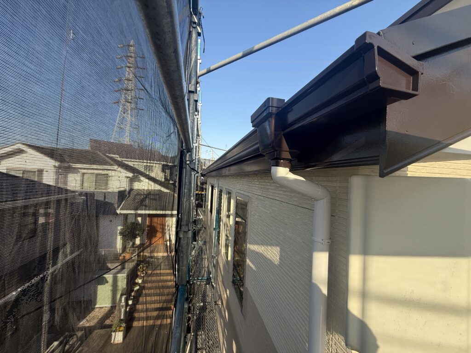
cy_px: 176
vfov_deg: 85.7
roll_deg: -2.7
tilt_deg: +2.2
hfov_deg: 102.1
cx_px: 236
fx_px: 190
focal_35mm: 14
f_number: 2.2
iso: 50
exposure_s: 1/554
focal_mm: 2.22
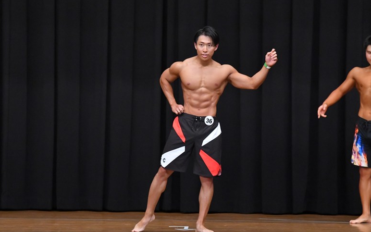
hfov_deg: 9.1
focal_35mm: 230
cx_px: 185
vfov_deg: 5.7
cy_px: 120
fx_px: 2326
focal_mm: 150
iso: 8000
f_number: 5.6
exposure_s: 1/400
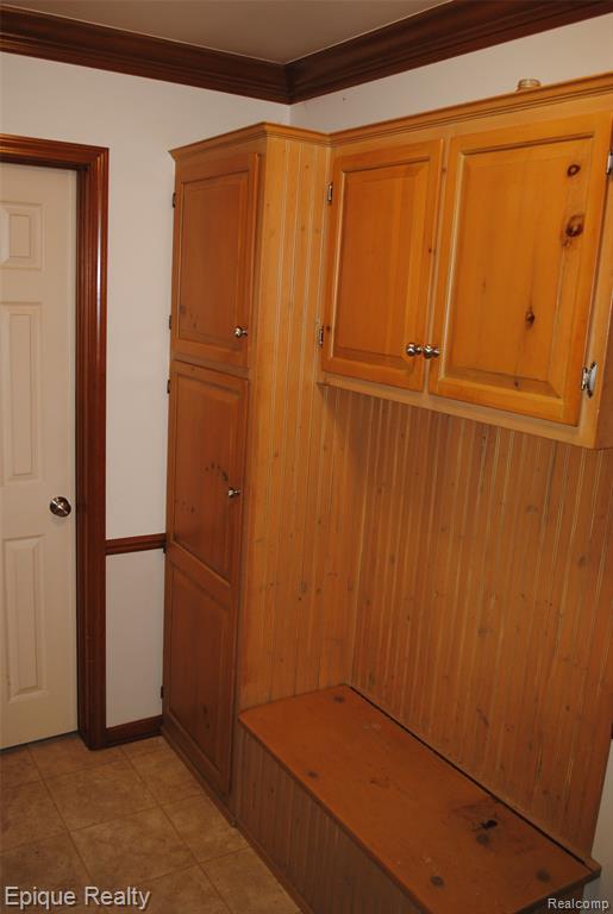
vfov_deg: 61.8
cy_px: 457
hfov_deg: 43.8
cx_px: 306
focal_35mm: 30
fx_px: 763
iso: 200
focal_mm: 20
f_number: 3.8
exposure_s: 1/60
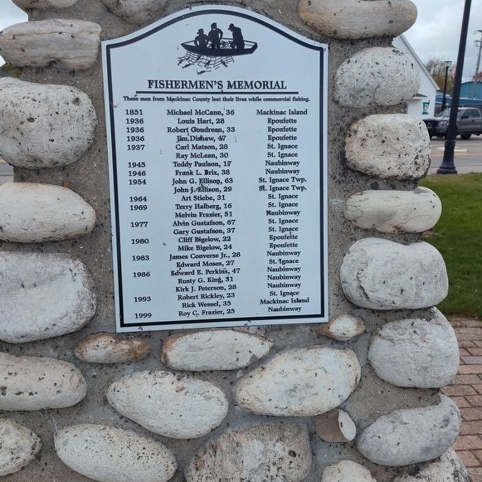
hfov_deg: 57.3
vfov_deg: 57.3
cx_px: 241
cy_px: 245
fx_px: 441
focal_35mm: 28
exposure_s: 1/1530
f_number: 1.8
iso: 100
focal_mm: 5.56
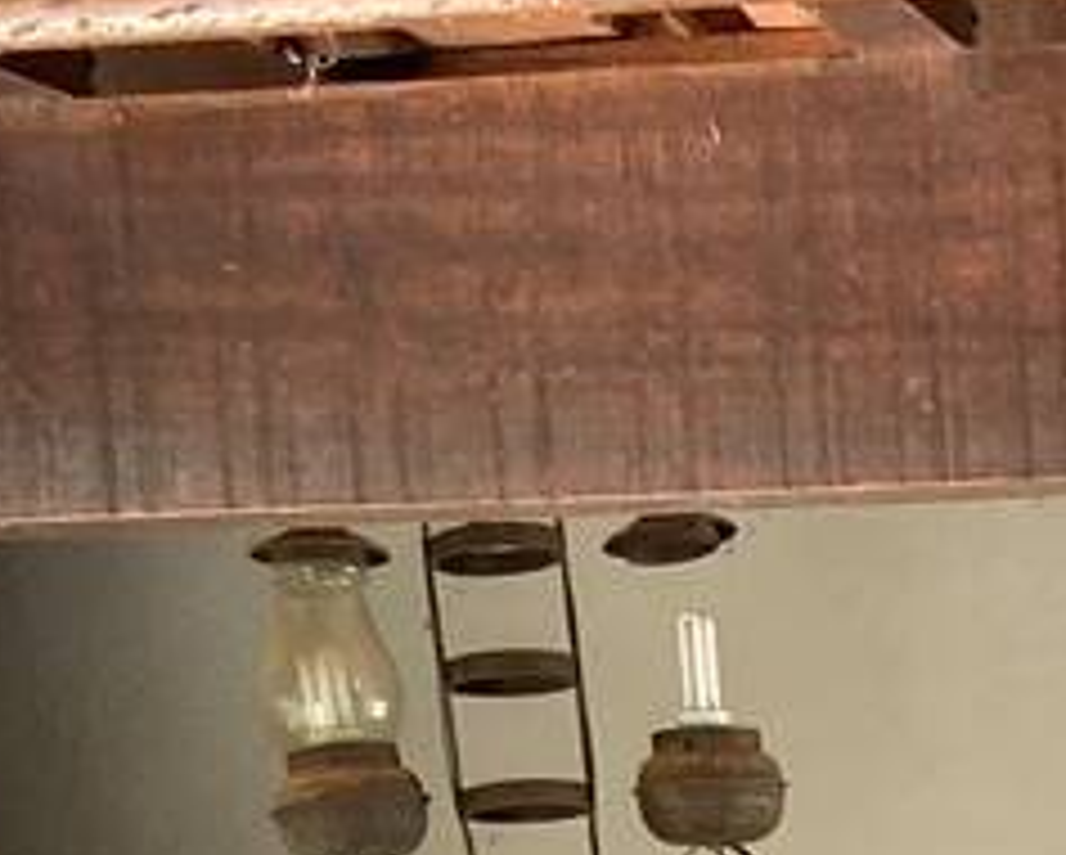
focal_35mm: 154
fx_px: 4863
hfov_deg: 12.2
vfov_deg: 8.8
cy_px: 2232
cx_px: 1367
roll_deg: +1.9
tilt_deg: -9.6
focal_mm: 4.25
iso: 64
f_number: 1.8
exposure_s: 1/121
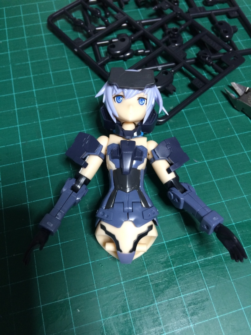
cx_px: 126
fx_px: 280
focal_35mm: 29
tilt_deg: -62.3
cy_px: 168
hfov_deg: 48.2
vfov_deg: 61.7
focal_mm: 4.15
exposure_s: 1/30
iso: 64
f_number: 2.2
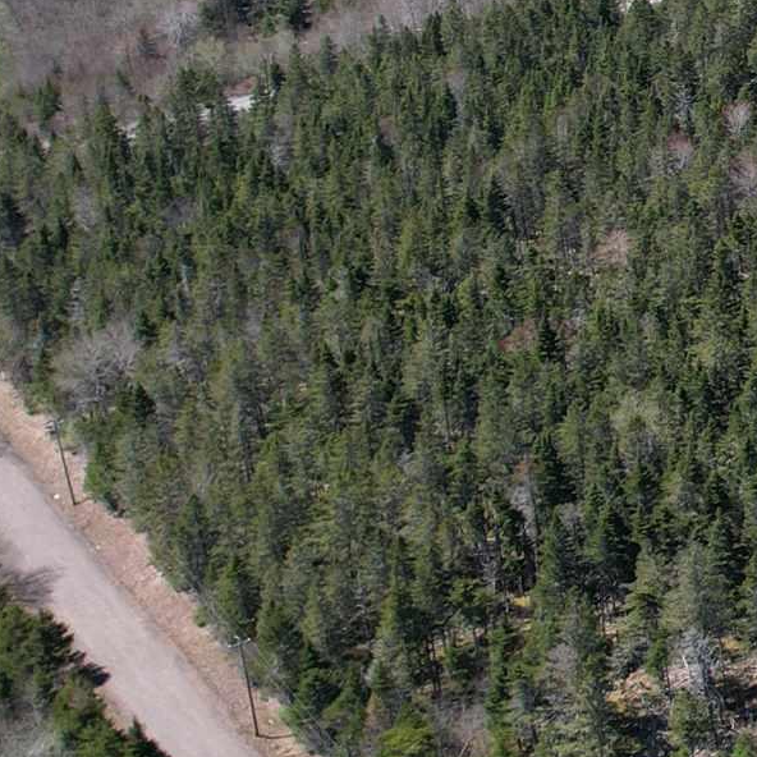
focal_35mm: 97
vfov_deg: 17.7
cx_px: 1547
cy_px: 74
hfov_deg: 14.6
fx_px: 2400
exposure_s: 1/1250
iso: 100
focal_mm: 8.38
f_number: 2.8
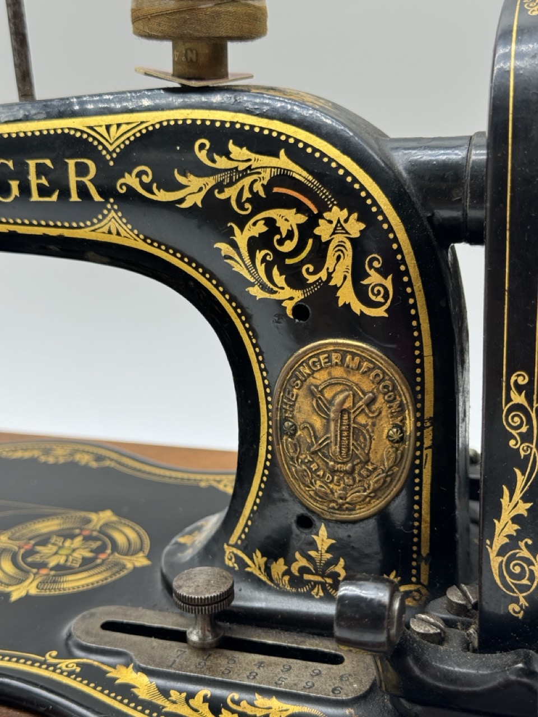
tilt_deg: -17.1
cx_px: 269
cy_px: 358
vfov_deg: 39.7
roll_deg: +2.1
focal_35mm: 48
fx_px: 995
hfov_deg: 30.3
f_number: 1.78
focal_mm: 6.76
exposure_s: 1/121
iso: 50
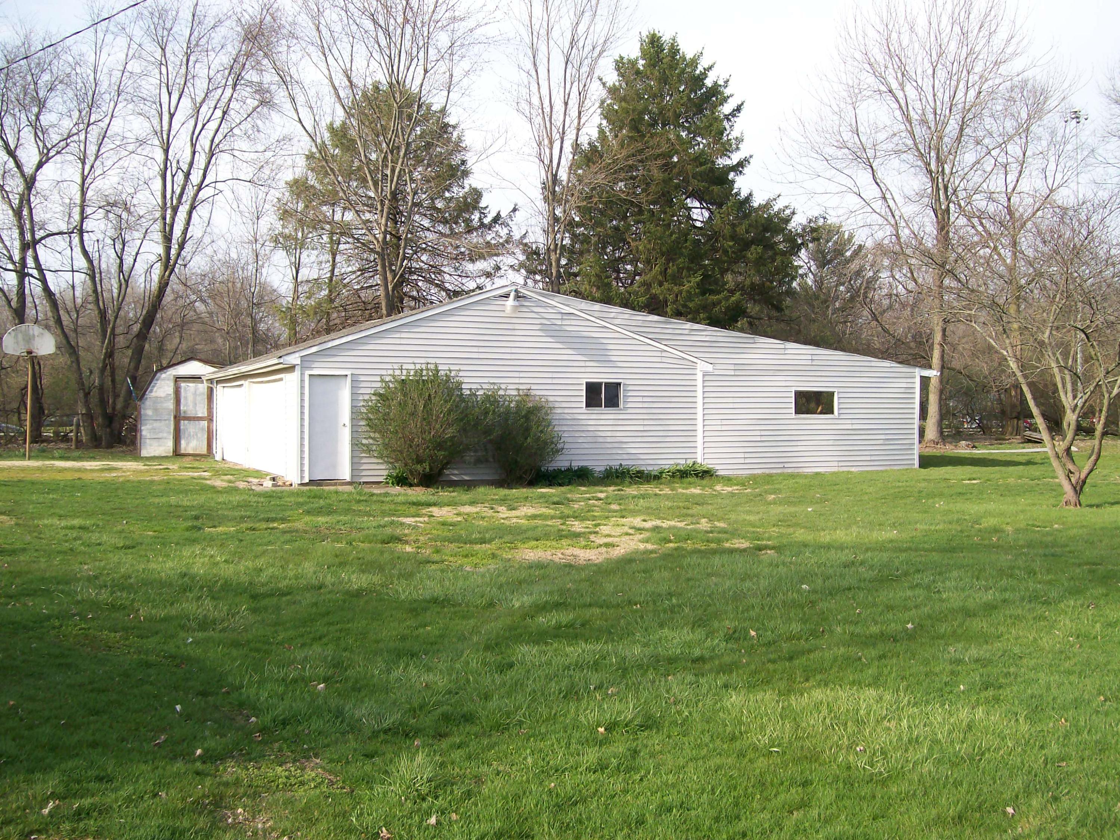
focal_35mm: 36
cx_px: 560
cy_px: 420
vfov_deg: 39.7
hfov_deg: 51.4
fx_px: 1165
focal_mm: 6
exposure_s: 1/661
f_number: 2.7
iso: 80
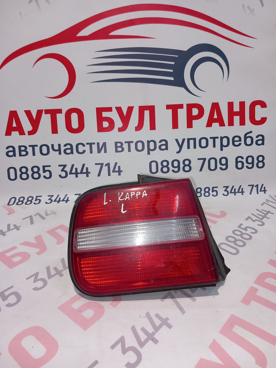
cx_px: 138
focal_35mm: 27
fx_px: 287
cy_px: 184
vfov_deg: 65.3
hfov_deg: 51.4
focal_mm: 4
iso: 80
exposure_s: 1/50
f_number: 1.8
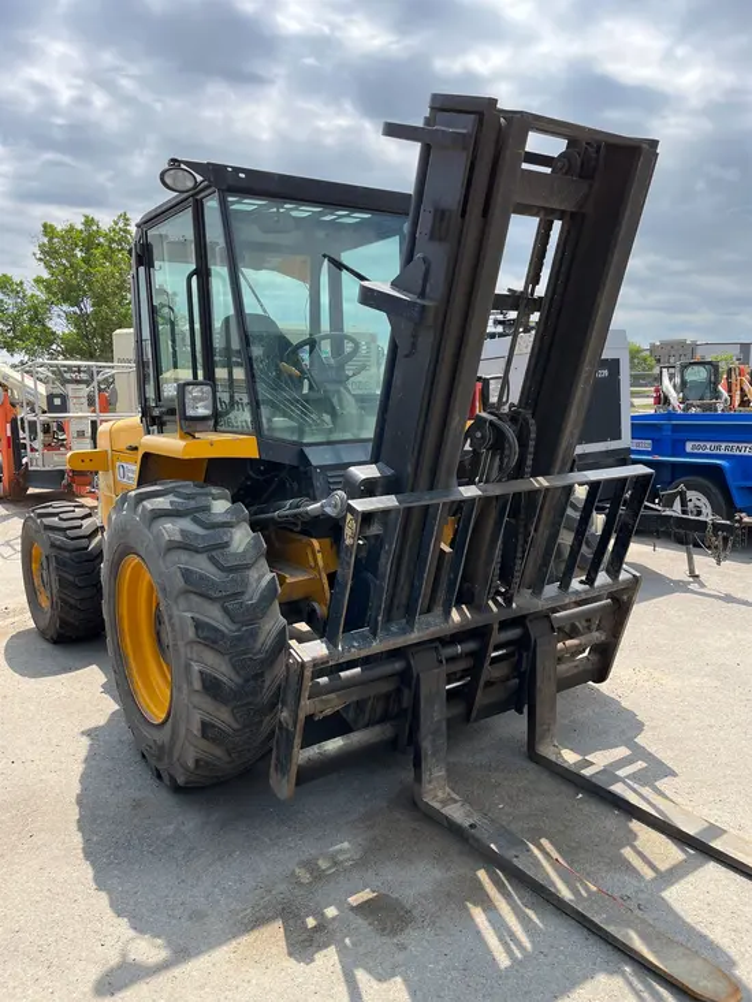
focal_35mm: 26
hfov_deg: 53.1
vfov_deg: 67.3
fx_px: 753
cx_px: 376
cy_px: 501
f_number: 1.6
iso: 50
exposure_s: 1/1957
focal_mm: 5.1
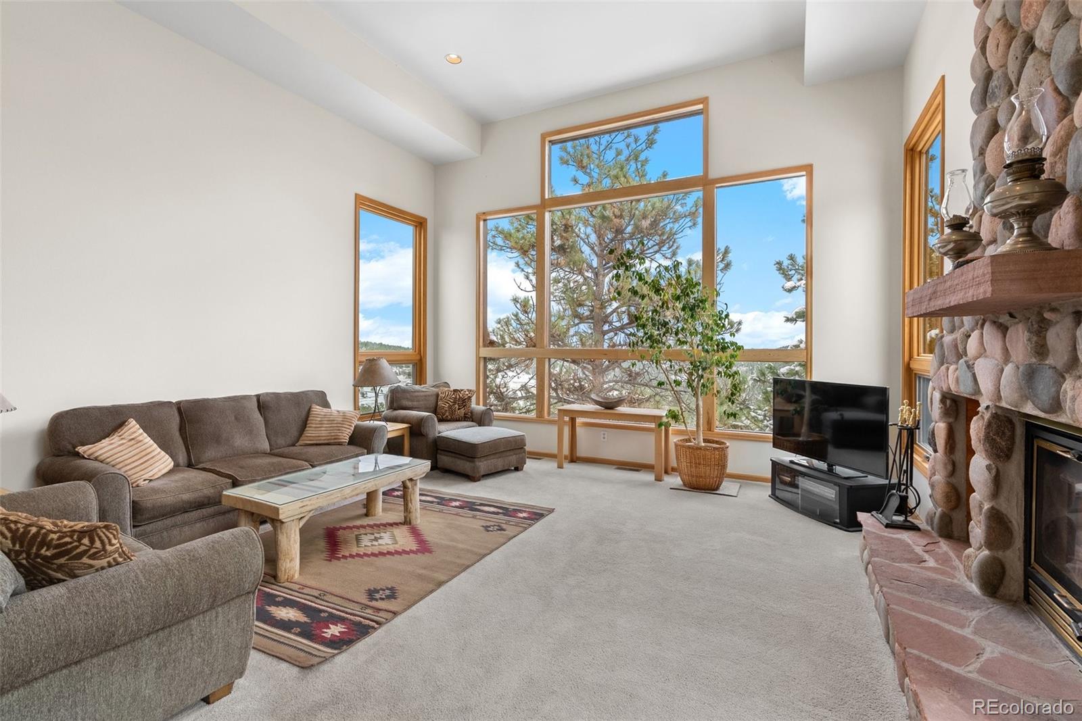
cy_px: 360
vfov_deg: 73.8
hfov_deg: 96.7
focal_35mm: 16
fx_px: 481
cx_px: 541
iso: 640
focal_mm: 16
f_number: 8
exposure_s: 1/20
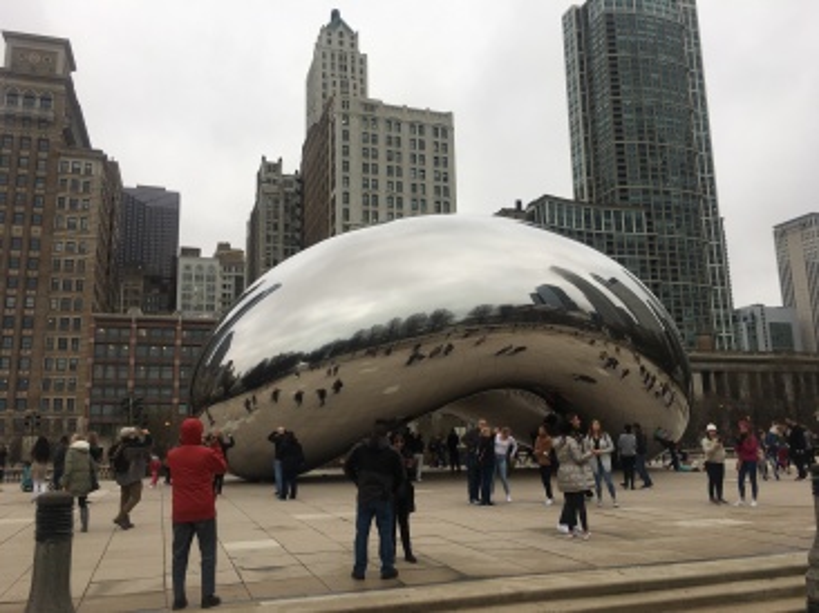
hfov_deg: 61.7
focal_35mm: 29
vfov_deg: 48.2
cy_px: 306
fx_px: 686
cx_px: 410
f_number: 2.2
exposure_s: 1/234
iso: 25
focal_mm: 4.15
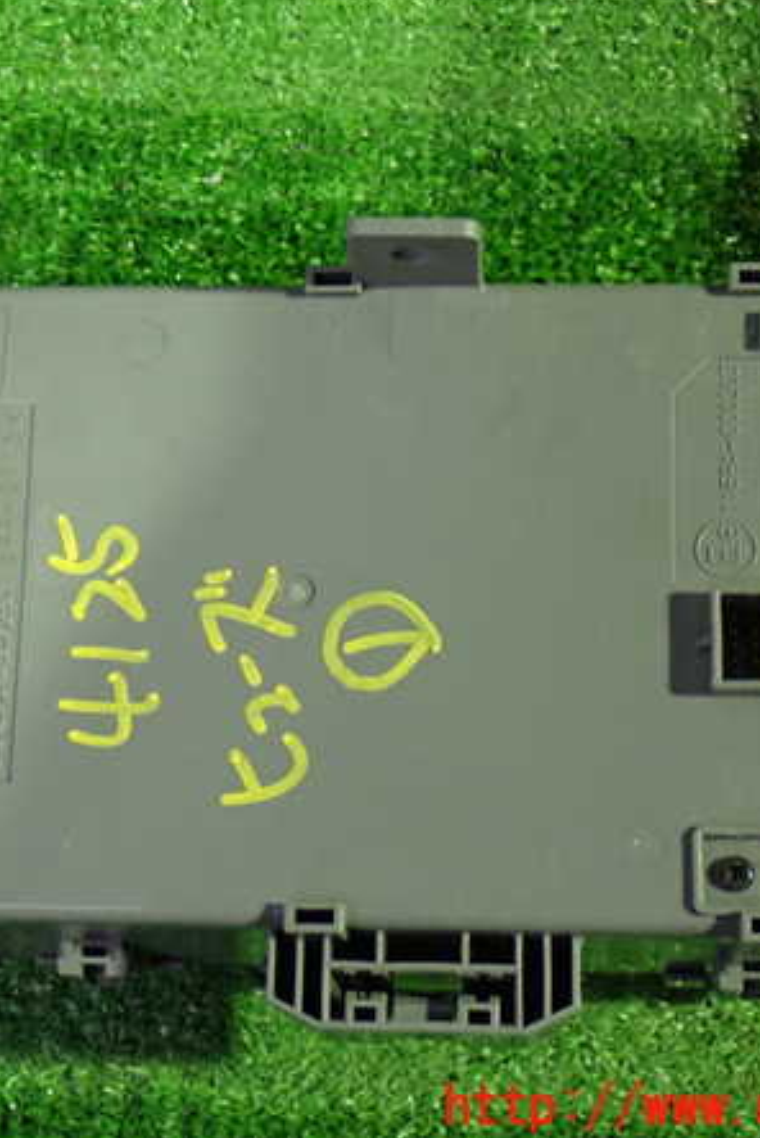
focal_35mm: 76
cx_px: 254
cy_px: 563
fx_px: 2403
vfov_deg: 26.6
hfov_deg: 17.9
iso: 800
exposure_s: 1/15
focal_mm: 9.65
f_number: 3.3
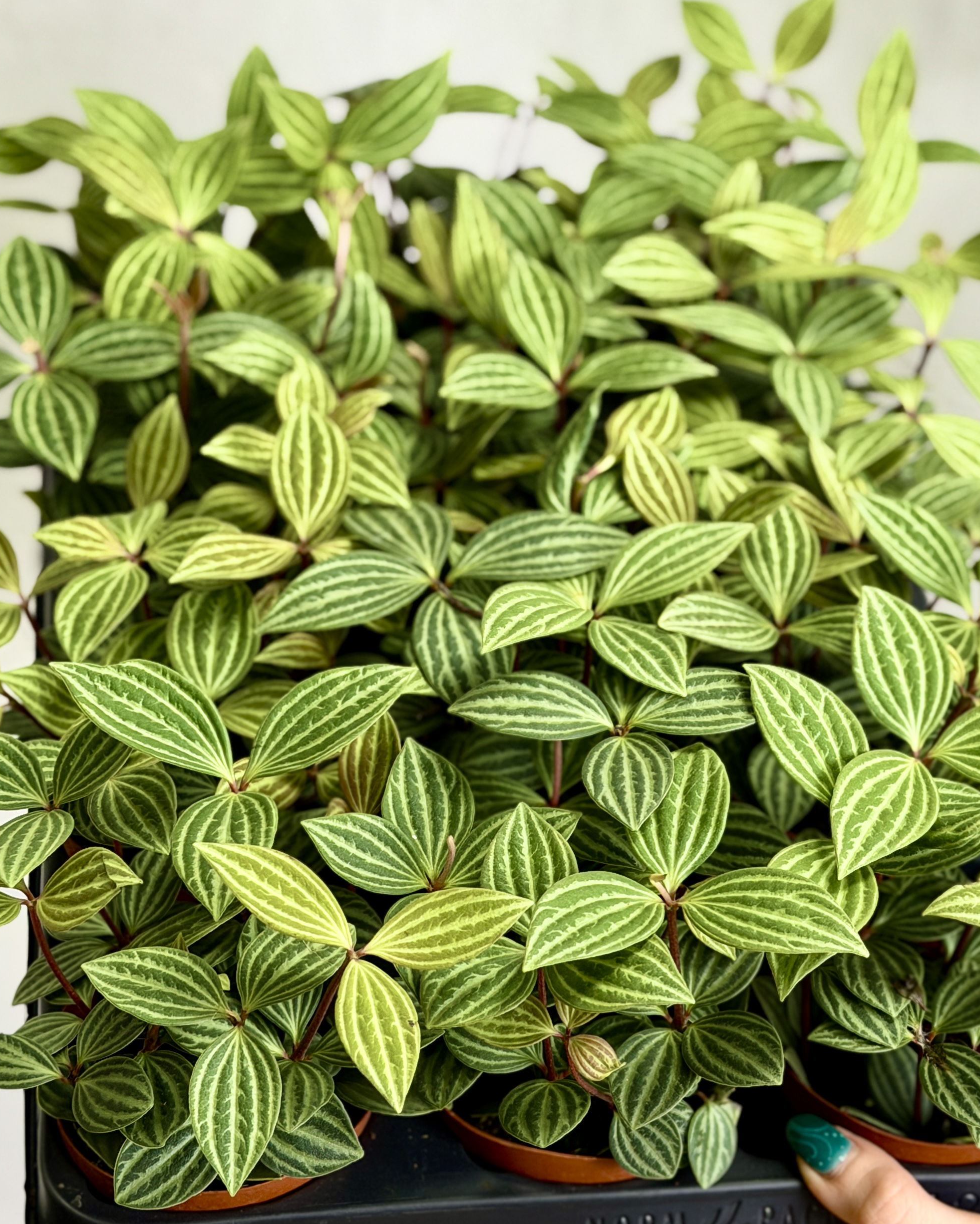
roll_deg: -1.5
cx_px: 628
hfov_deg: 19.9
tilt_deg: -11.2
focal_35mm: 77
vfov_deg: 24.7
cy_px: 582
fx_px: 2791
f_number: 1.78
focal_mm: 6.76
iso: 64
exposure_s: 1/121
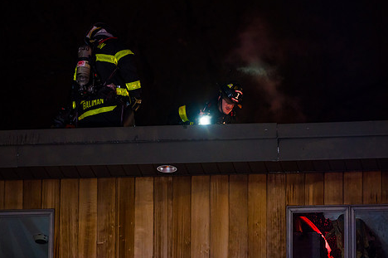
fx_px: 2670
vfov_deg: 5.5
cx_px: 231
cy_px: 104
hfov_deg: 8.3
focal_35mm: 248
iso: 3200
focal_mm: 200
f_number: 3.2
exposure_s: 1/125
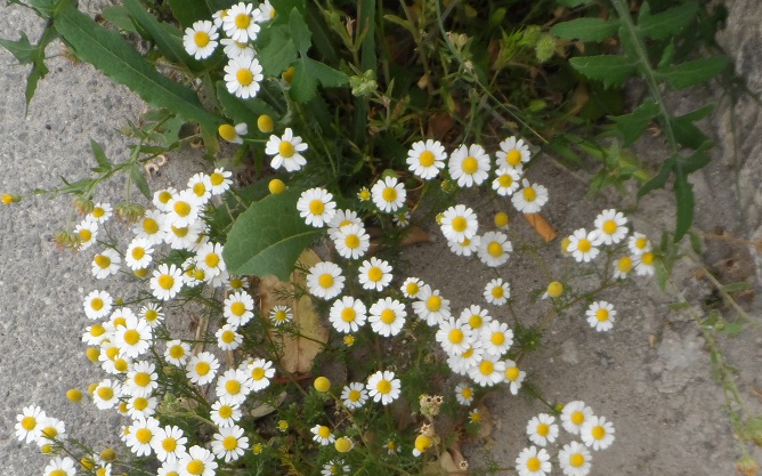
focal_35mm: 39
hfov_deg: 50.2
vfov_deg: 31.2
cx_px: 439
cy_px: 431
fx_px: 810
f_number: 3.2
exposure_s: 1/180
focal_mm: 4
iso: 80
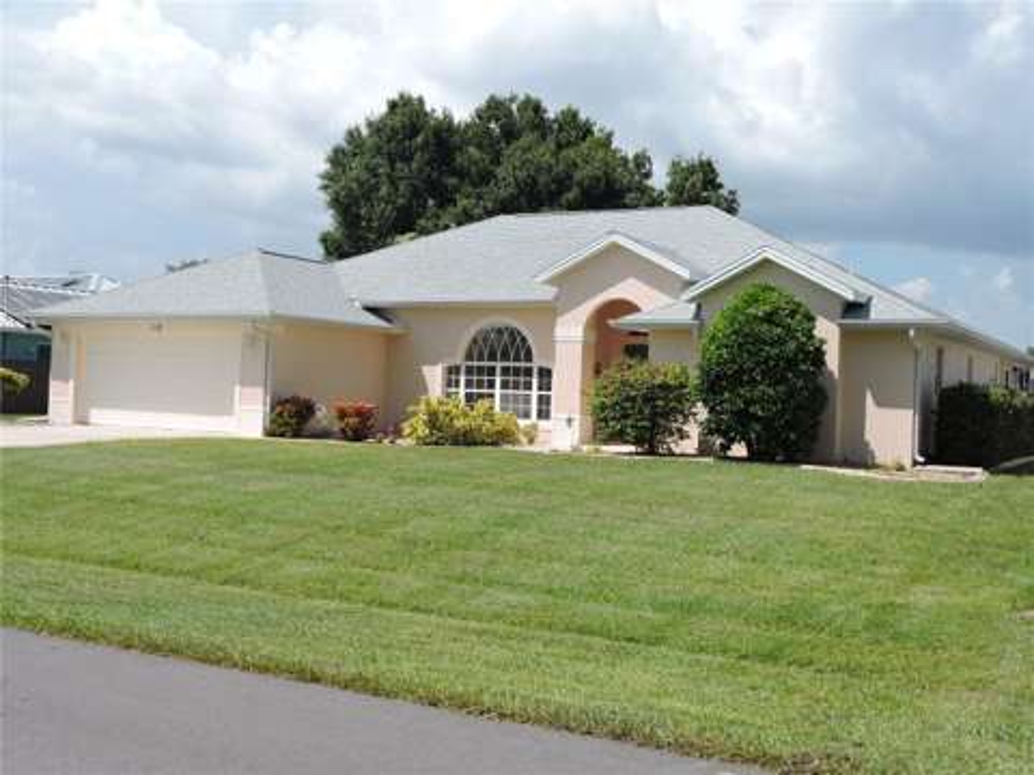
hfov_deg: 46.8
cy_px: 388
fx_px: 1195
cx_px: 517
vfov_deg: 36.0
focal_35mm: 40
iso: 100
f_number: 3.8
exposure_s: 1/1000
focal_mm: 7.2
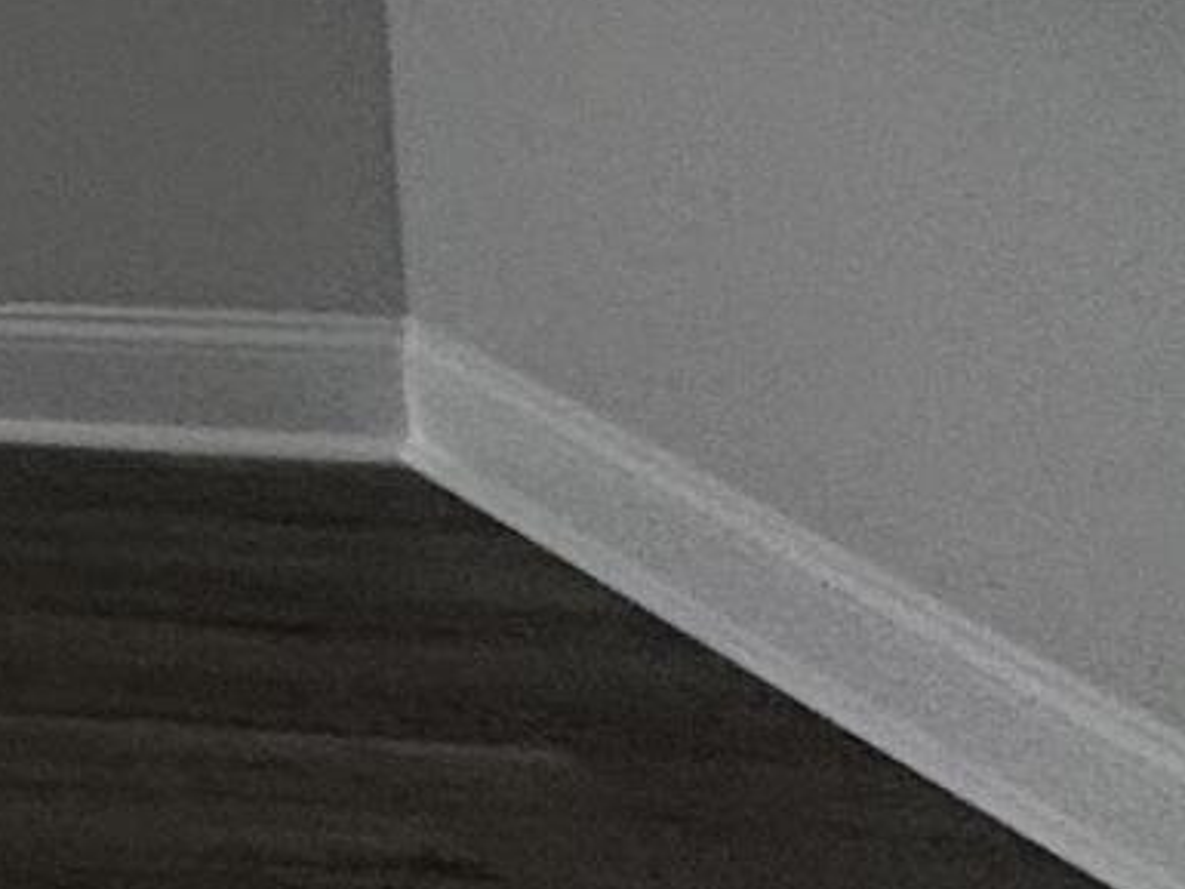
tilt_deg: +2.5
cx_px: -2838
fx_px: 3733
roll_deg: +1.1
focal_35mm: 109
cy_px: -1043
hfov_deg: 9.9
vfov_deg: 11.8
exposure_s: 1/120
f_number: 2.2
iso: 50
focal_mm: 2.22
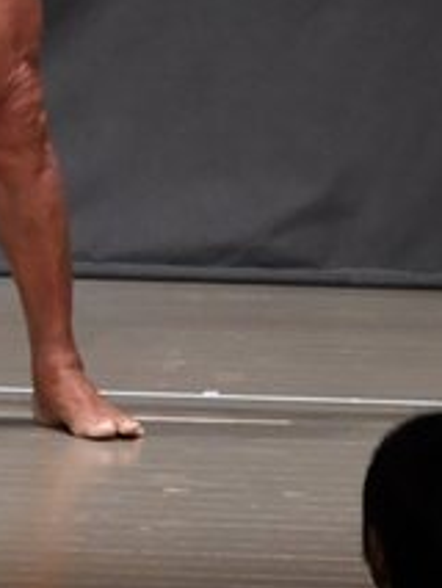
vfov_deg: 2.5
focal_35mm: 788
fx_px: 13402
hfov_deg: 1.9
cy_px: -105
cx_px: -269
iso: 6400
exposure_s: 1/400
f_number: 5.6
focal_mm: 150
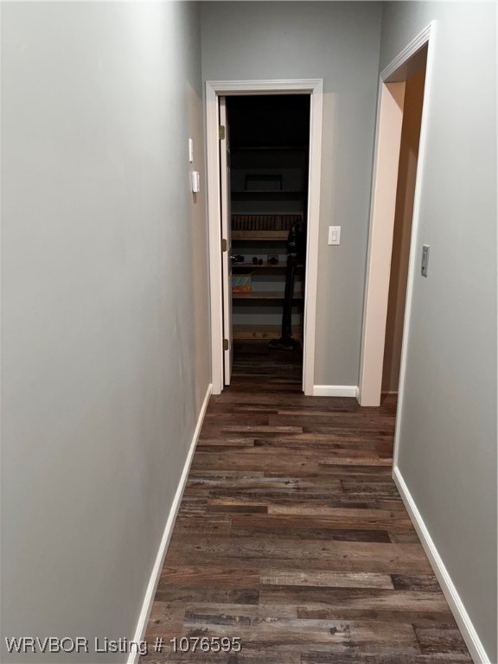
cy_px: 332
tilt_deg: -16.4
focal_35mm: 26
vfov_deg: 67.3
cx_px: 249
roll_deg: -0.5
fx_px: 499
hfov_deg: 53.1
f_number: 1.6
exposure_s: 1/60
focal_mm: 5.96
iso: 320
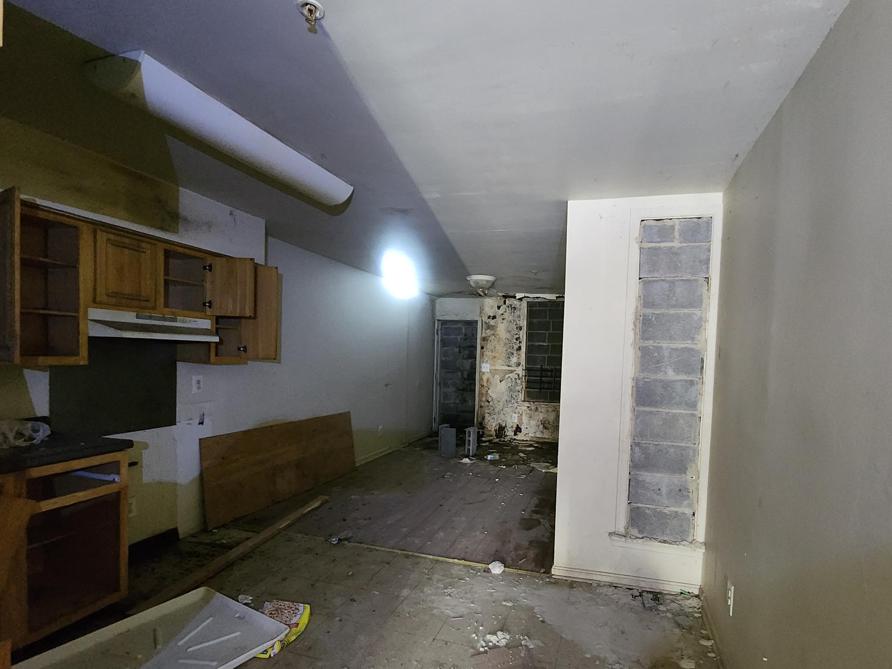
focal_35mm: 16
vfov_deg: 77.9
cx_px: 484
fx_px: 412
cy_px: 369
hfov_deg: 94.3
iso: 1000
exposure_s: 1/25
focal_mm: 2.2
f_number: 2.2
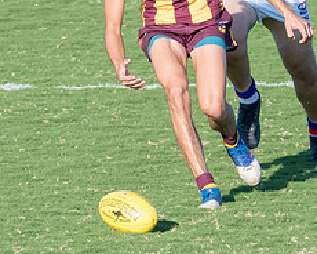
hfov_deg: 1.4
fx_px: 13238
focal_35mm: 1411
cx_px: 179
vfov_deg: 1.1
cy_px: 68
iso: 800
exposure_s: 1/1600
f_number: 7.1
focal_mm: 260
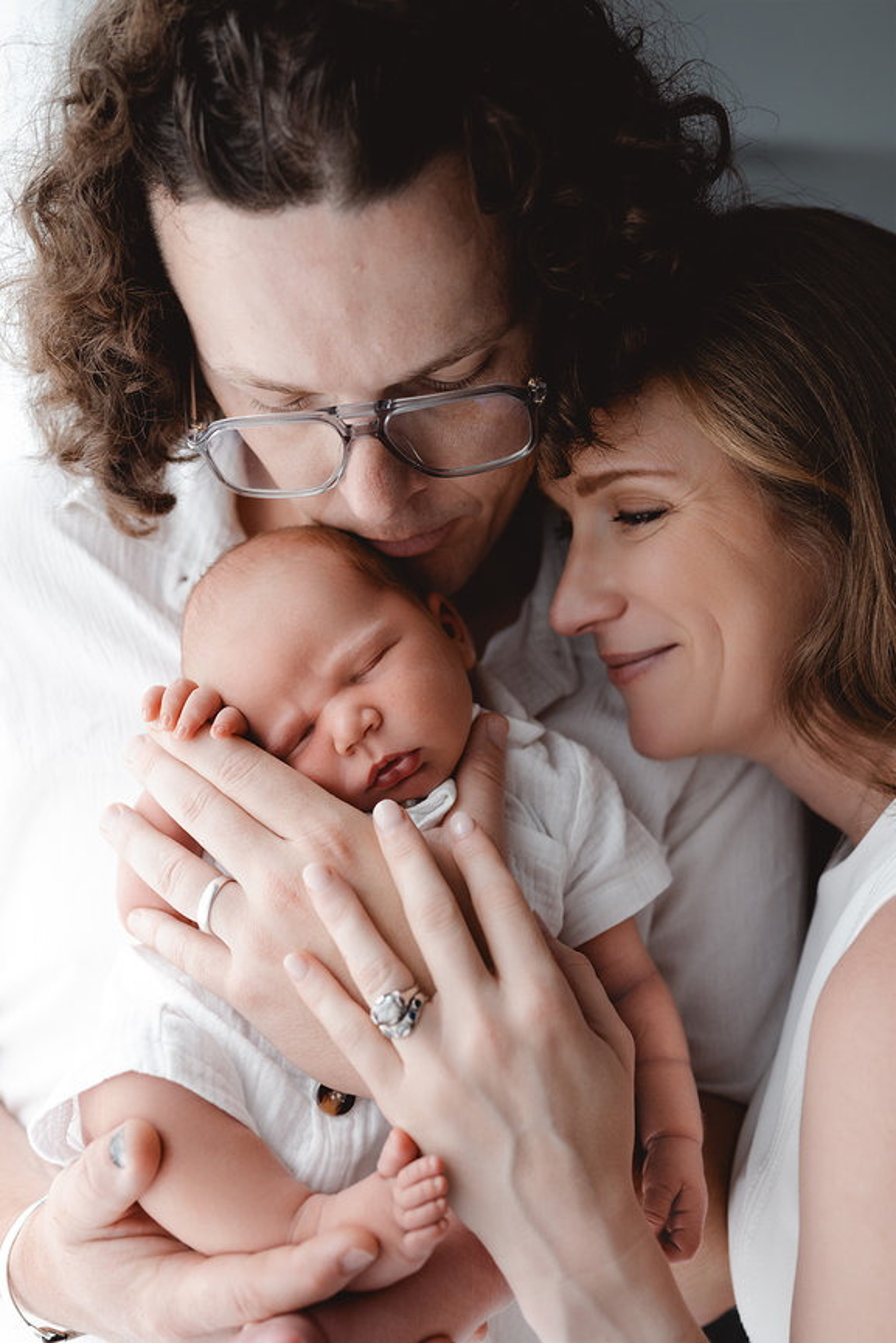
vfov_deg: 54.4
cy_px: 672
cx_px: 448
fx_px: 1306
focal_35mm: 35
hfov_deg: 37.9
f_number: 2.8
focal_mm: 35
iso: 640
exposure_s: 1/160
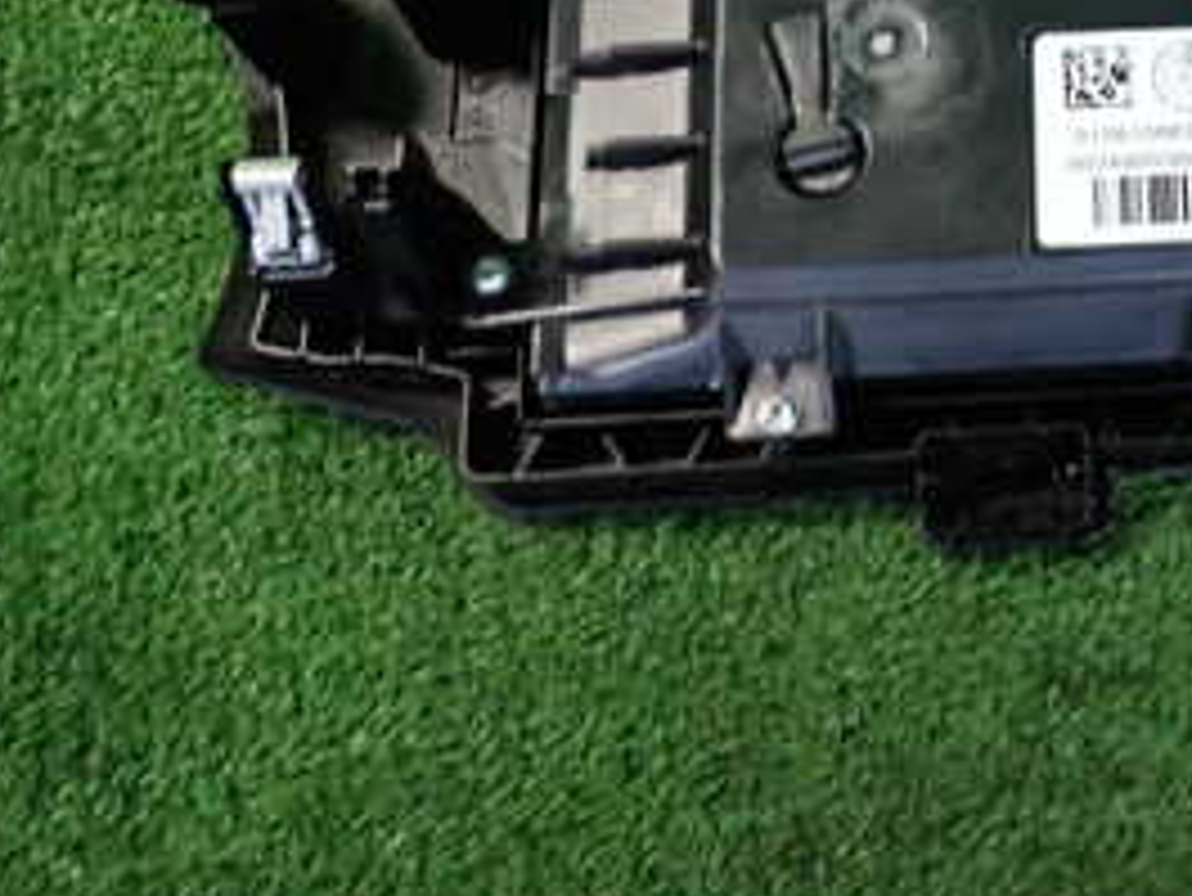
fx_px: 2343
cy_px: 63
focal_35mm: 68
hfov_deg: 26.5
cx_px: 1282
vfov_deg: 21.1
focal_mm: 5.4
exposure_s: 1/30
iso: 400
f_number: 2.3
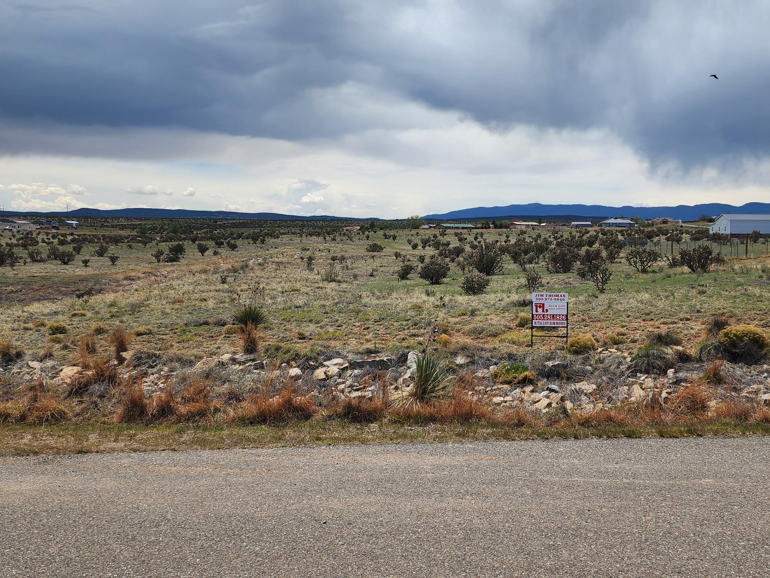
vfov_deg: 39.6
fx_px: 801
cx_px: 459
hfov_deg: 51.0
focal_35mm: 36
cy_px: 306
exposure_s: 1/1365
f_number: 1.8
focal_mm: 6.4
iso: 12
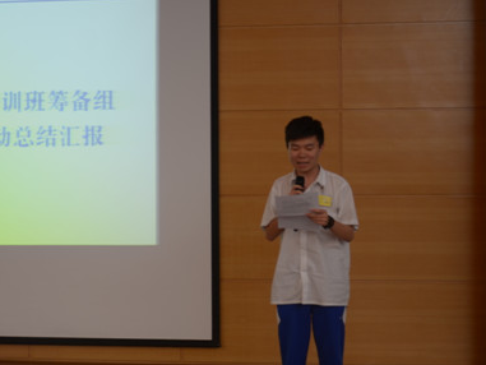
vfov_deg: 21.6
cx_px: 166
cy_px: 181
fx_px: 955
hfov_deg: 28.4
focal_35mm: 68
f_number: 4.2
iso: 100
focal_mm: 30
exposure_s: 1/10
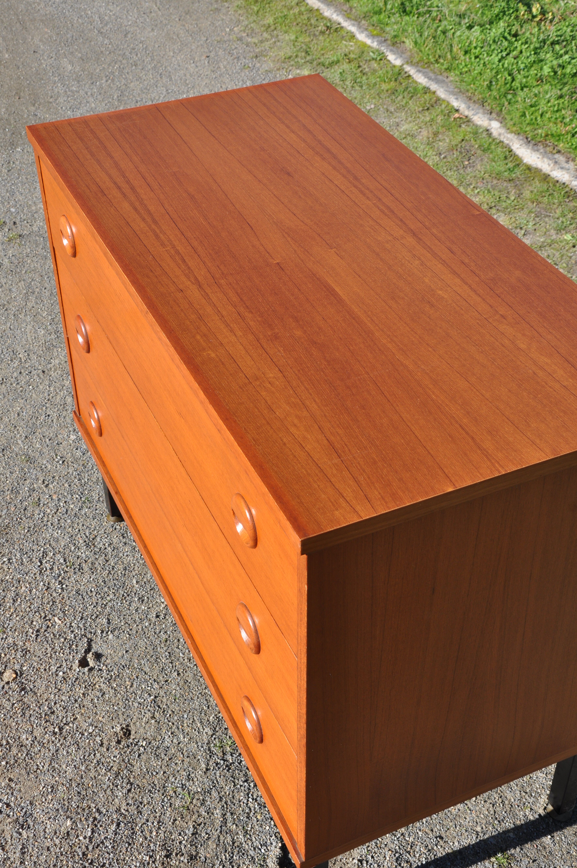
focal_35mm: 48
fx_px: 1157
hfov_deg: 28.0
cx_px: 288
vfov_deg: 41.2
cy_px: 434
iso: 200
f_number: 11
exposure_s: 1/125
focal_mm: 32
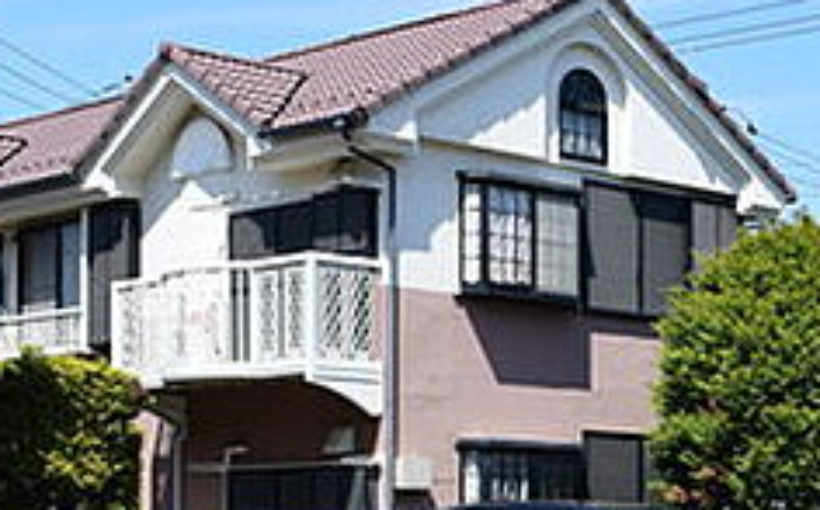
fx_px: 2130
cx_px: 841
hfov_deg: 21.0
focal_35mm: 95
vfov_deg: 13.4
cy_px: 569
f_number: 10
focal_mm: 23
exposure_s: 1/400
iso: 200
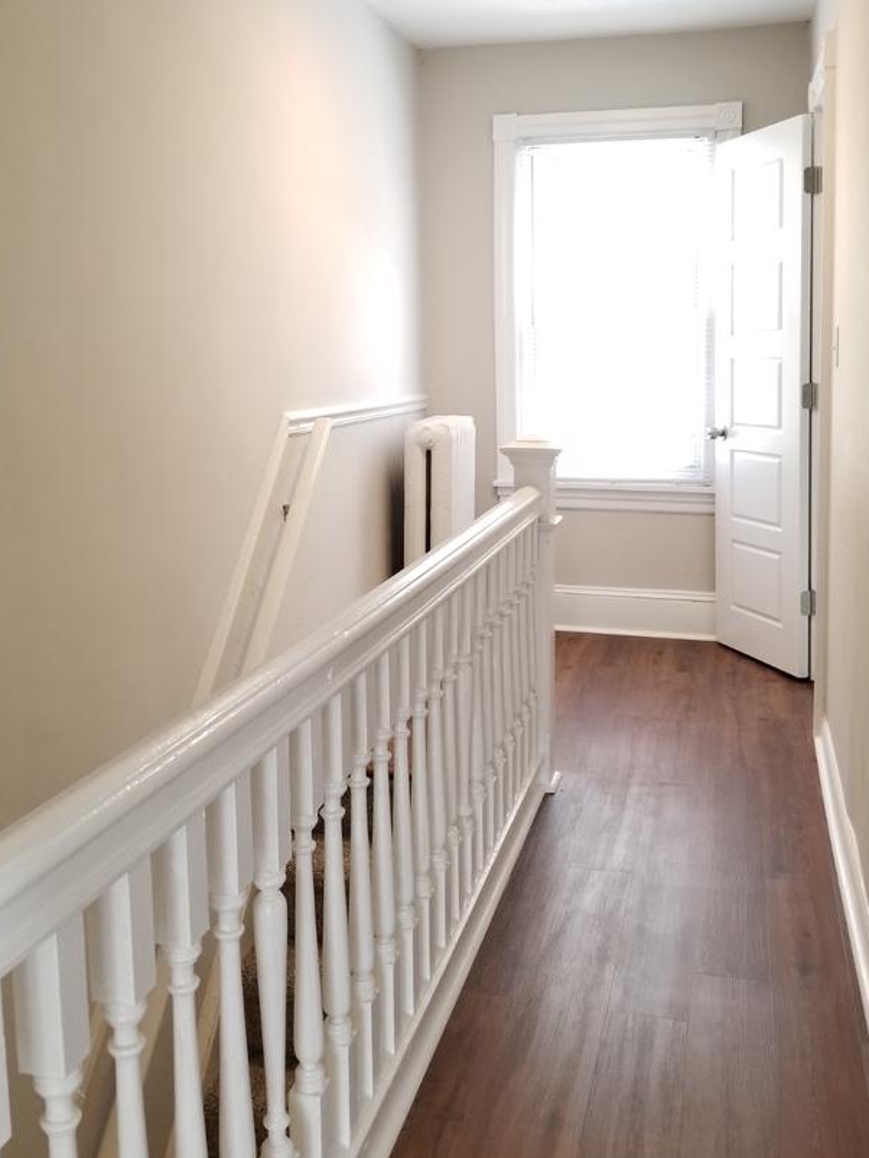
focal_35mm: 35
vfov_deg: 52.4
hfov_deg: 40.6
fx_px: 1171
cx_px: 362
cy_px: 497
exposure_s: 1/60
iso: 160
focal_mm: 4.3
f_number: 1.7
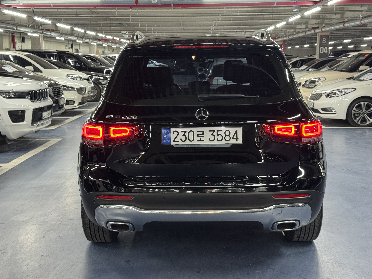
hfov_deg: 39.7
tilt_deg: -8.6
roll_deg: +0.9
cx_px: 186
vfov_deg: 30.3
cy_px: 140
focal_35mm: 48
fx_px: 516
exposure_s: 1/60
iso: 200
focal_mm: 6.76
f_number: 1.78
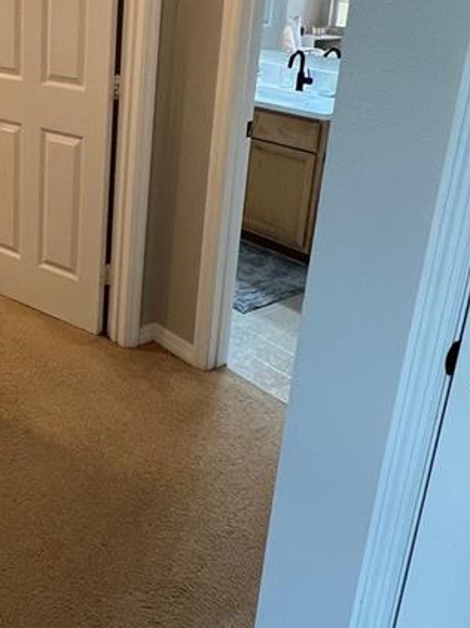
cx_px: 42
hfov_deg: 36.1
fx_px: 671
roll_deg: -1.3
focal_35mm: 37
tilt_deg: -18.1
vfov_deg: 49.0
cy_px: 195
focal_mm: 1.57
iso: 250
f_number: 1.8
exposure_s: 1/60
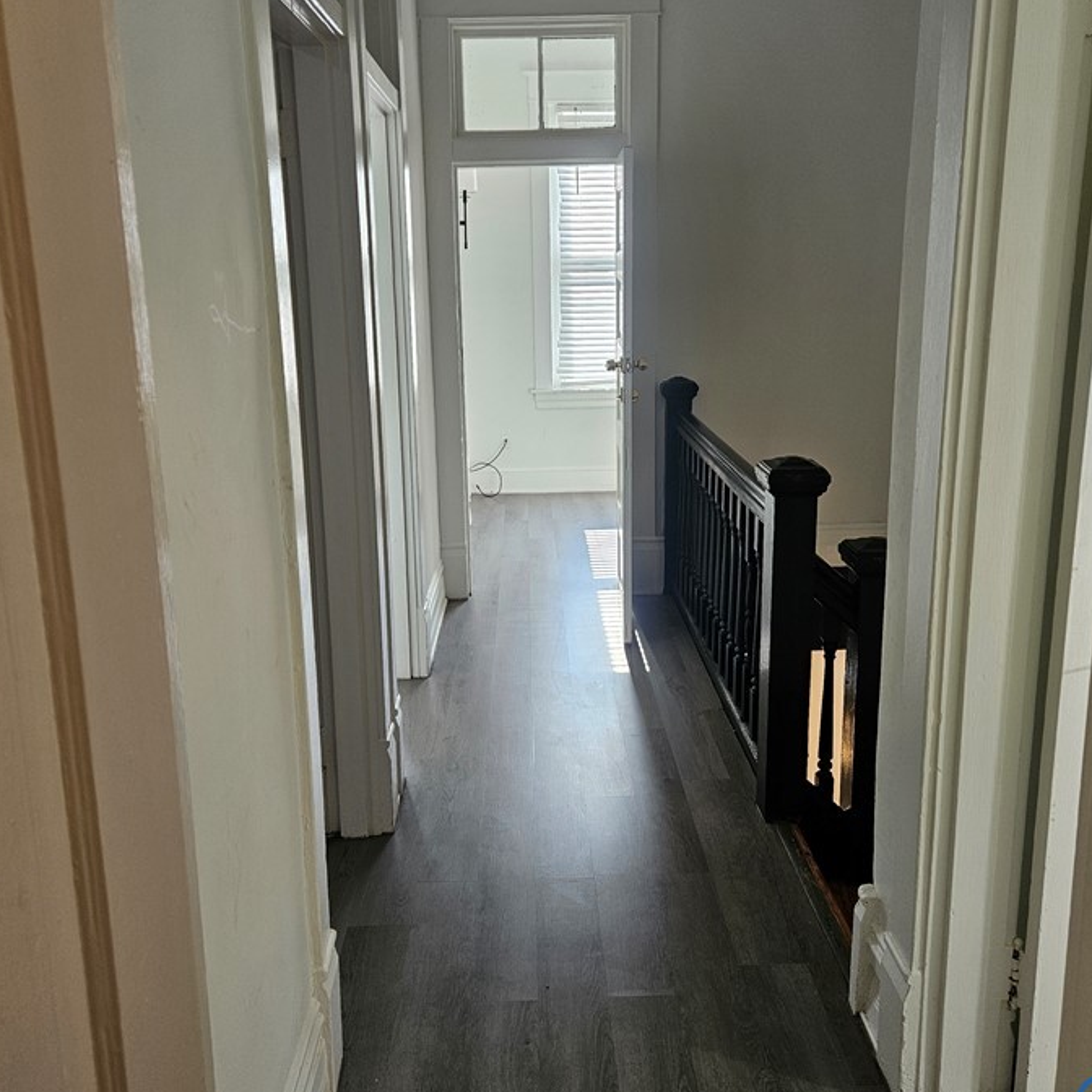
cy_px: 518
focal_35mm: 31
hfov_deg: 52.5
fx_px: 1106
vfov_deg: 52.5
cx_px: 577
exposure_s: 1/120
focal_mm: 5.4
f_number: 1.8
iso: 80
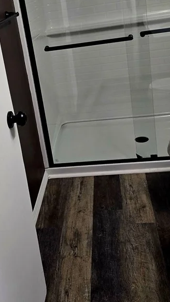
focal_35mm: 44
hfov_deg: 27.0
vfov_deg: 45.3
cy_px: 89
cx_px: 60
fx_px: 353
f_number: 1.7
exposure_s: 1/120
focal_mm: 6.3
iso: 640
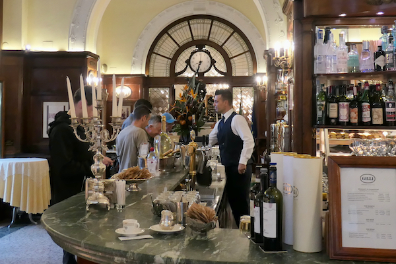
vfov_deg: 27.9
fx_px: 528
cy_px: 91
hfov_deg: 41.1
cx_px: 181
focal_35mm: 48
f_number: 3.3
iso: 640
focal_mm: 8.8
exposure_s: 1/60
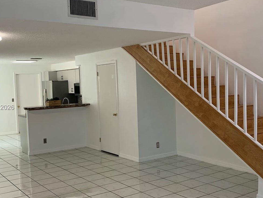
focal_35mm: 43
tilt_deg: -2.9
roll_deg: +1.7
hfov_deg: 43.8
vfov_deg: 33.6
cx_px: 147
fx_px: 327
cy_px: 108
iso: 50
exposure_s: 1/60
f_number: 1.8
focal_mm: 4.25
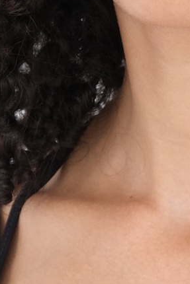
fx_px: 2753
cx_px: 234
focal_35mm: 348
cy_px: 54
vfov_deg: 5.9
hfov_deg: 3.9
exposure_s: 1/125
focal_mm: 42.5
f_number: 6.4
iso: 640
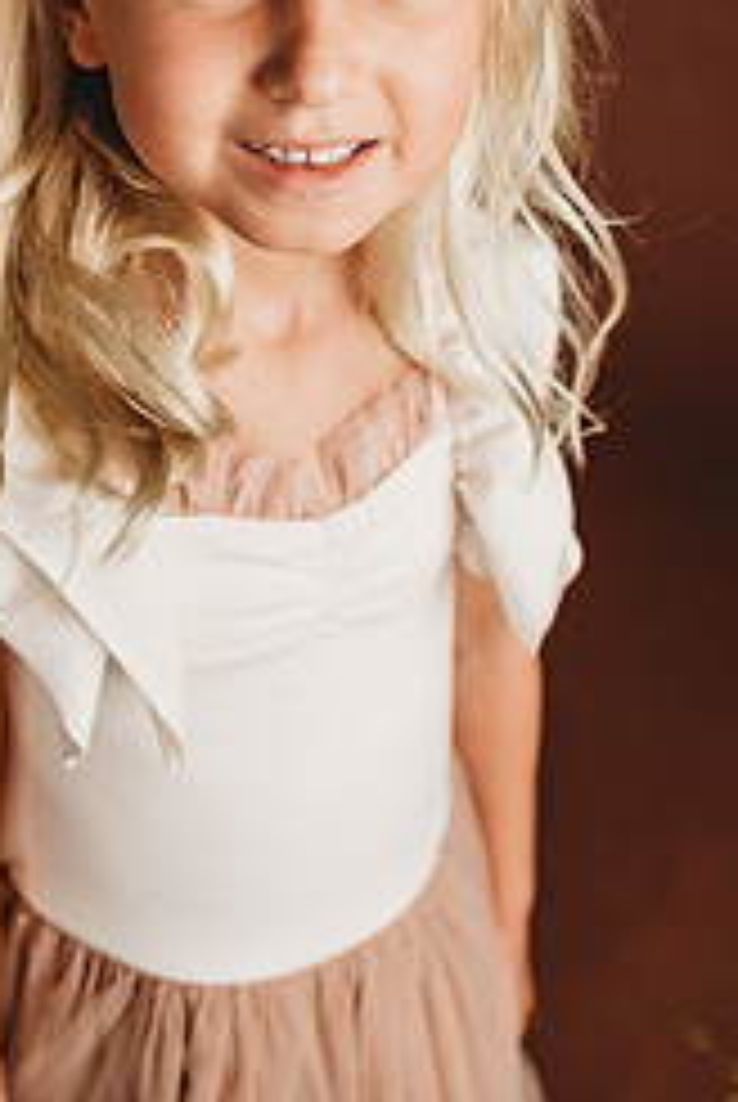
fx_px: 1349
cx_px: 261
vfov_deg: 41.4
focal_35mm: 44
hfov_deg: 30.4
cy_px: 139
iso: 100
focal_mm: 24
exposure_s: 1/160
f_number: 3.2
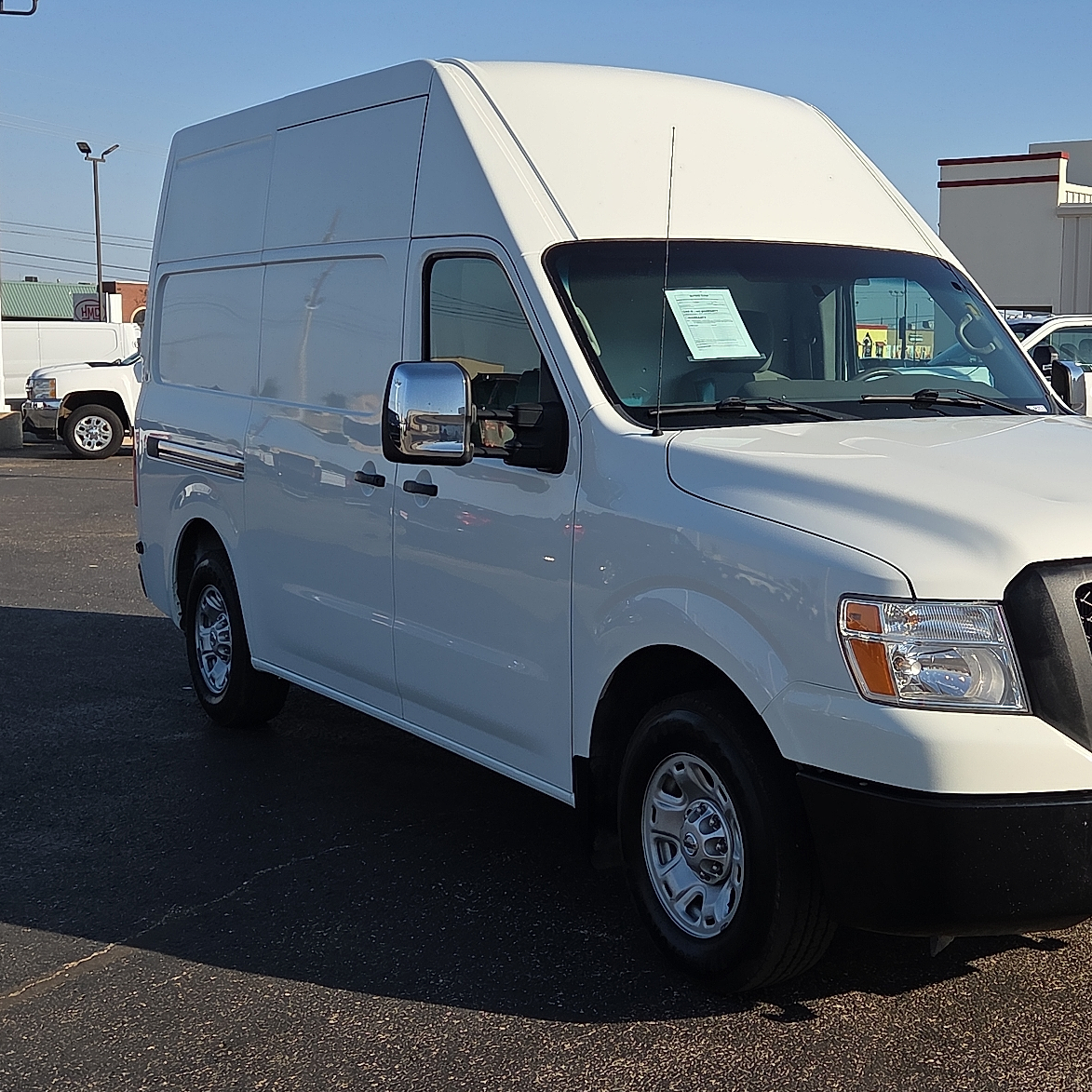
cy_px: 557
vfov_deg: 36.1
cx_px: 740
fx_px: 1677
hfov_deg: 35.7
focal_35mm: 47
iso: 77
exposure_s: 1/10000
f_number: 1.8
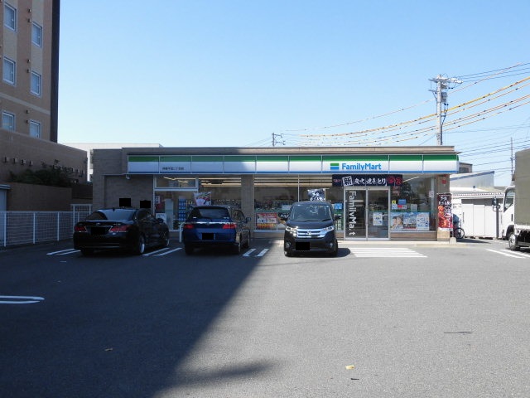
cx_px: 265
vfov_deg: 37.7
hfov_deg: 49.0
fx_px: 582
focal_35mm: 38
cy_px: 199
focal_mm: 6.77
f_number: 3.7
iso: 100
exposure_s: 1/640
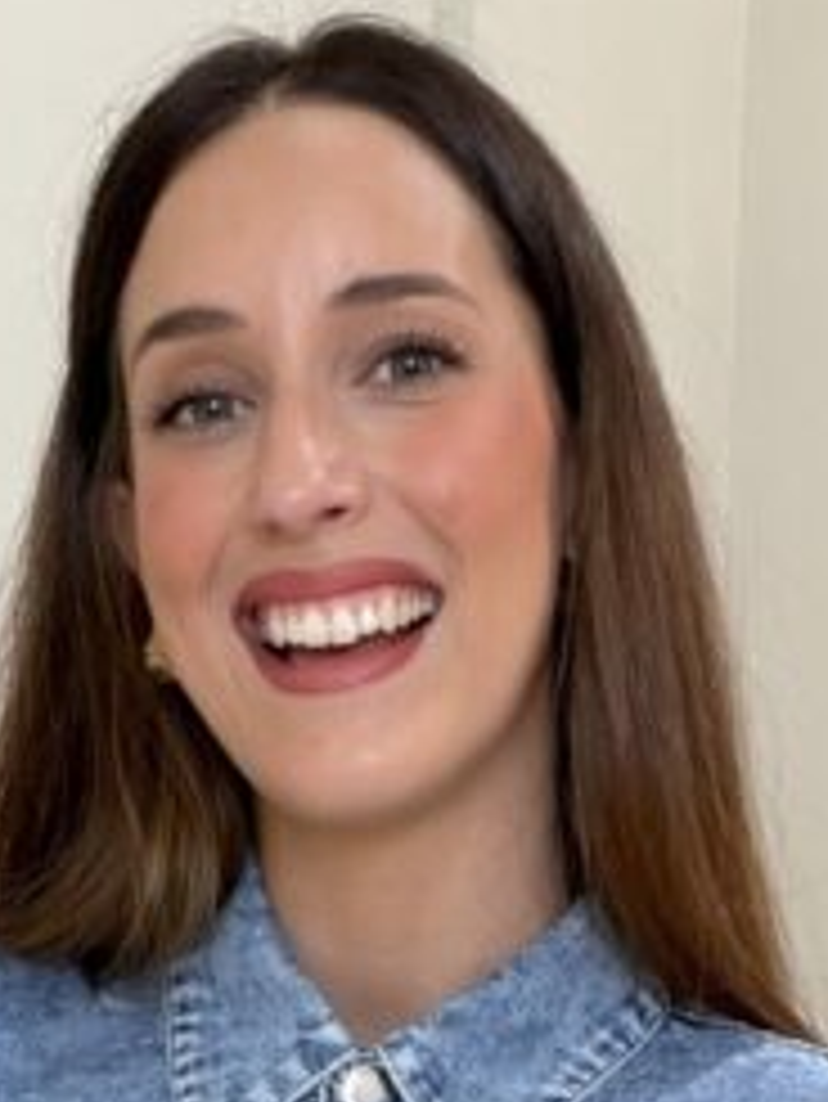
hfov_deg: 15.1
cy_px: 1552
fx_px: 3123
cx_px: 351
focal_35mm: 98
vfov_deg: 18.2
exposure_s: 1/60
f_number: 1.9
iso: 80
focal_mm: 2.71
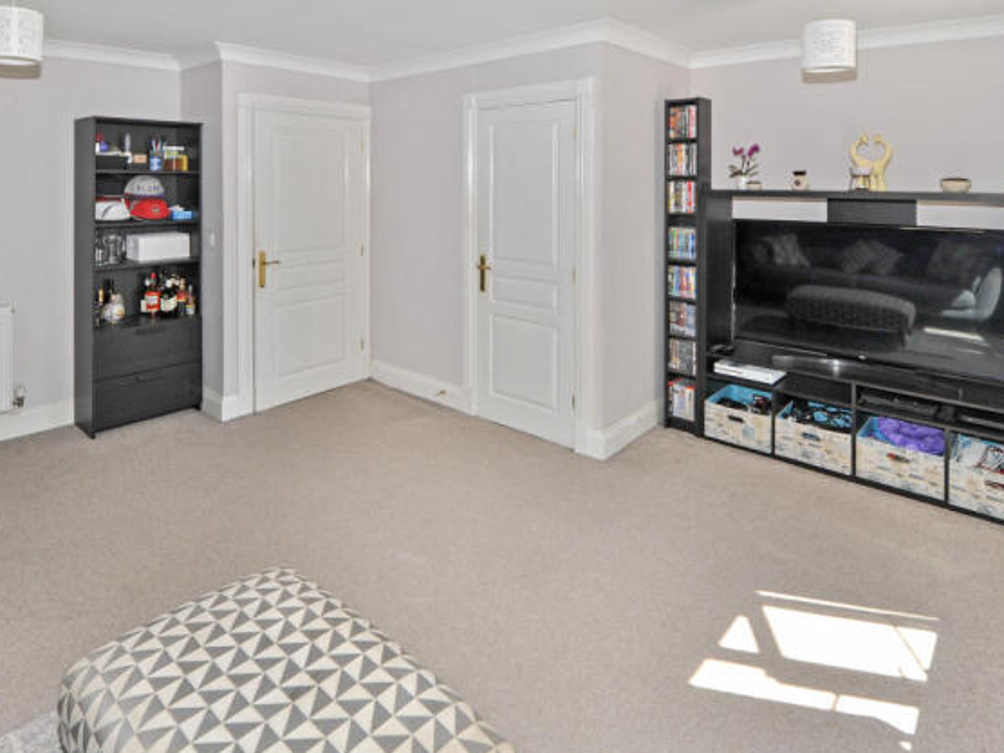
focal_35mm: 17
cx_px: 466
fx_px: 493
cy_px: 376
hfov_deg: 90.9
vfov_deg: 74.7
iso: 280
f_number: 5.6
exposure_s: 1/125
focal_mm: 10
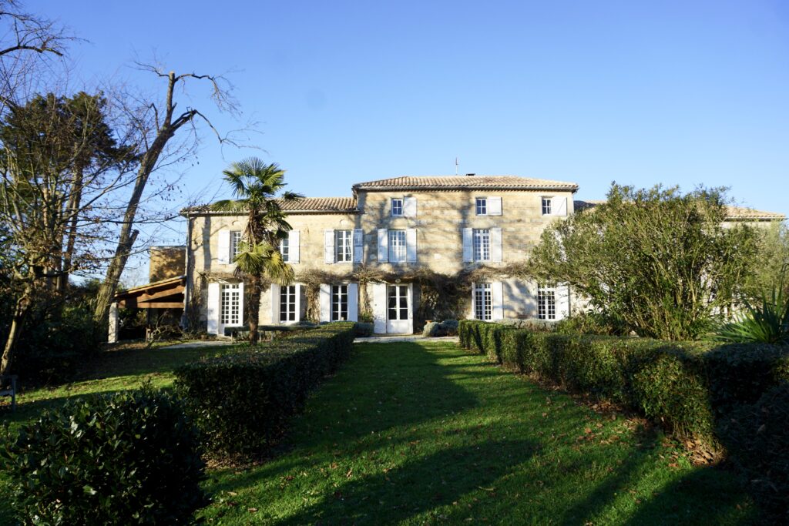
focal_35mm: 26
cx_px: 394
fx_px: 559
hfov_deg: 70.4
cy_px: 263
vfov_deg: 50.4
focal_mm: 17
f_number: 5
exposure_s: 1/320
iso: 100
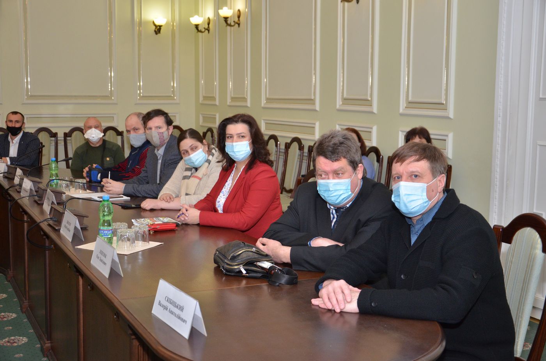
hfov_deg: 41.2
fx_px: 726
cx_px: 273
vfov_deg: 27.9
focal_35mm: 48
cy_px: 180
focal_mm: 32
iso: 800
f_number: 4.5
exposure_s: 1/250
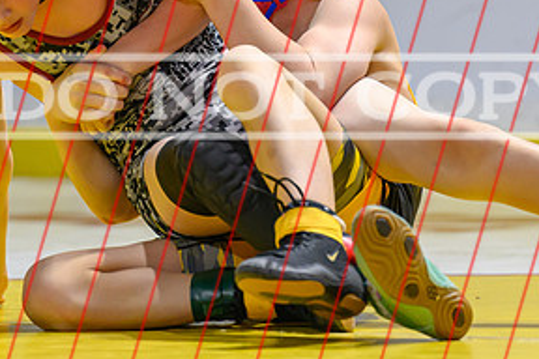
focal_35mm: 573
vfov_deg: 2.4
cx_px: 204
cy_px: 161
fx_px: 8578
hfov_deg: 3.6
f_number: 2.8
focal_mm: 200
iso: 2500
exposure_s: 1/800
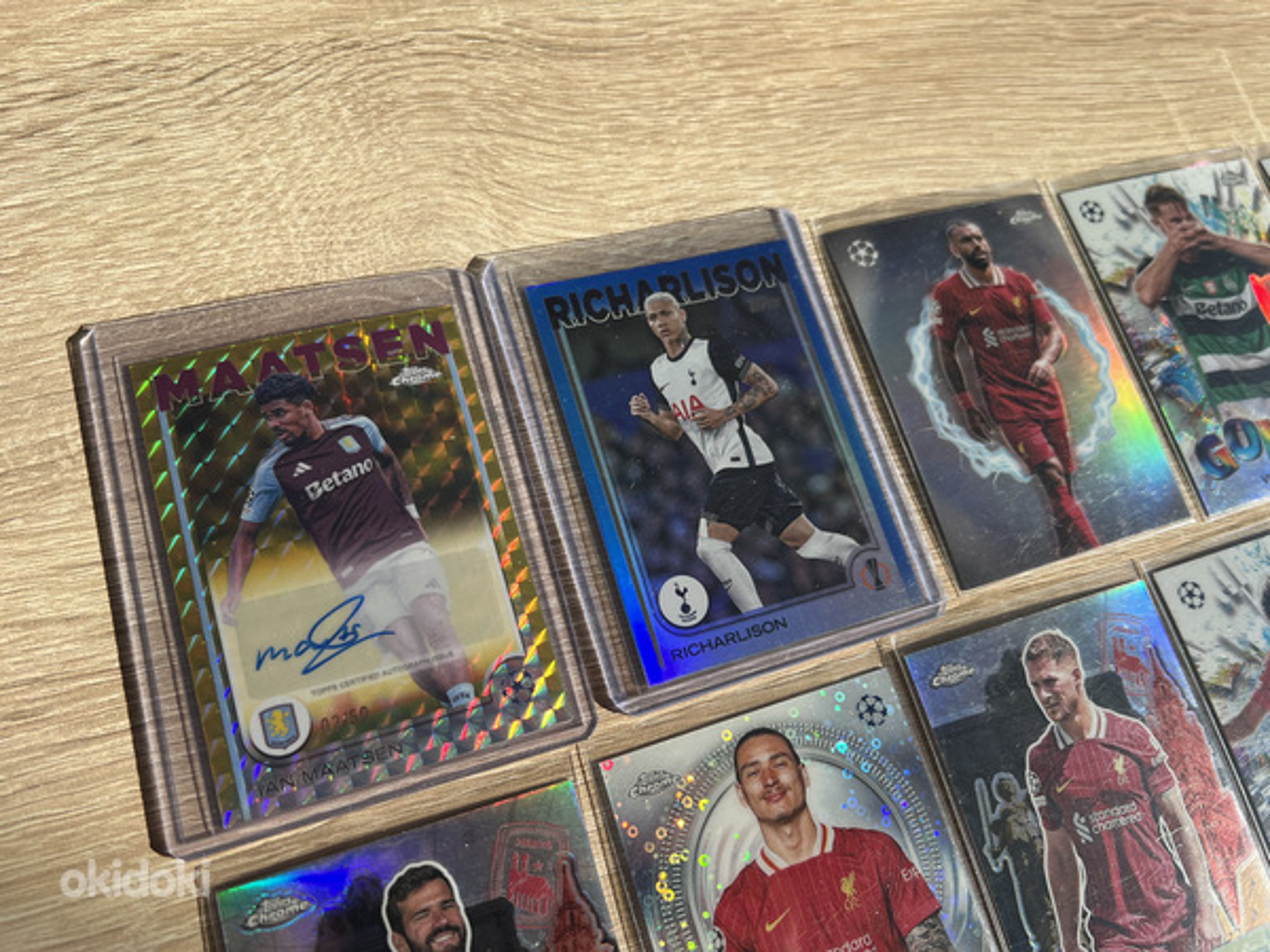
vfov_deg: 53.1
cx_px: 635
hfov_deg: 67.3
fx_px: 954
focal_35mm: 26
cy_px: 476
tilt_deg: -69.1
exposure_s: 1/2695
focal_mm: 5.7
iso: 50
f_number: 1.5
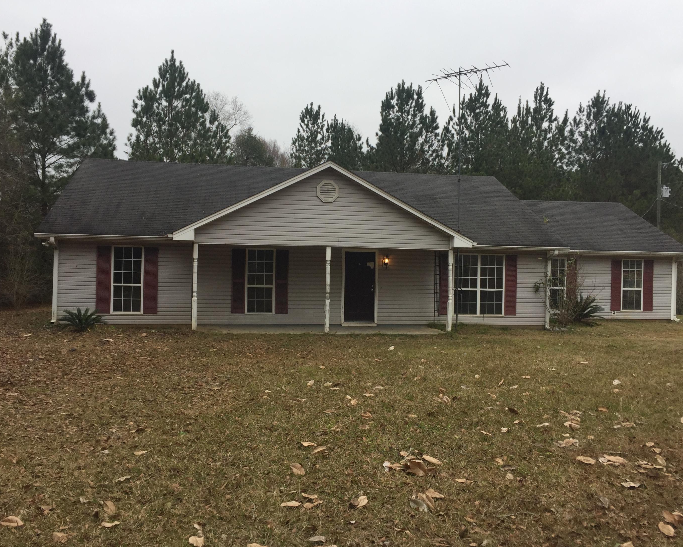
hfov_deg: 57.2
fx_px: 627
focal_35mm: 31
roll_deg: -1.1
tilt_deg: +0.6
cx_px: 340
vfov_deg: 47.1
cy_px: 275
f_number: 2.2
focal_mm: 4.15
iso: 32
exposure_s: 1/416
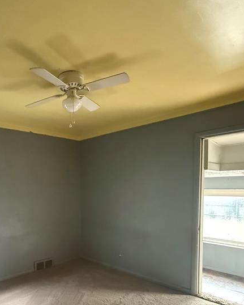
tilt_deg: -4.1
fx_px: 234
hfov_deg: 53.2
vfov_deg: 64.1
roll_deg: +0.5
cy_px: 206
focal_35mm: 26
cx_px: 70
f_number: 2.2
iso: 1250
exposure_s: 1/40
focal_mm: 2.22
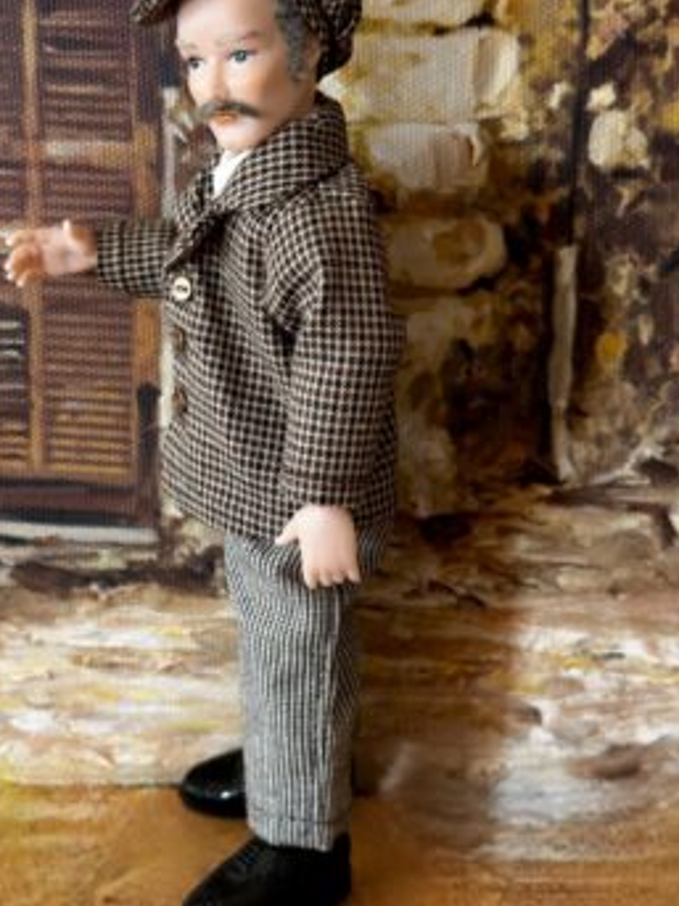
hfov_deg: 26.1
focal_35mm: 56
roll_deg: +0.4
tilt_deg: -21.1
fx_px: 1466
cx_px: 325
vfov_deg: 34.3
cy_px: 420
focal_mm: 6.86
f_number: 1.78
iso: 80
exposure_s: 1/89
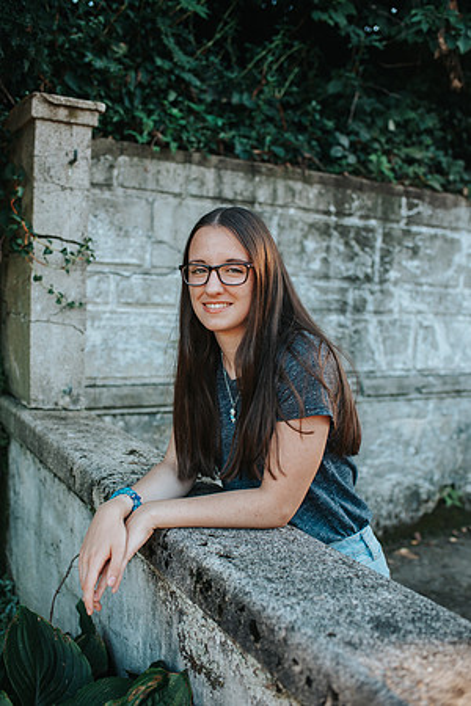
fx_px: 687
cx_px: 236
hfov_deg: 37.9
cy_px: 353
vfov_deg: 54.4
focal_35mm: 35
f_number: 2.8
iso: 560
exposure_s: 1/500
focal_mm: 35
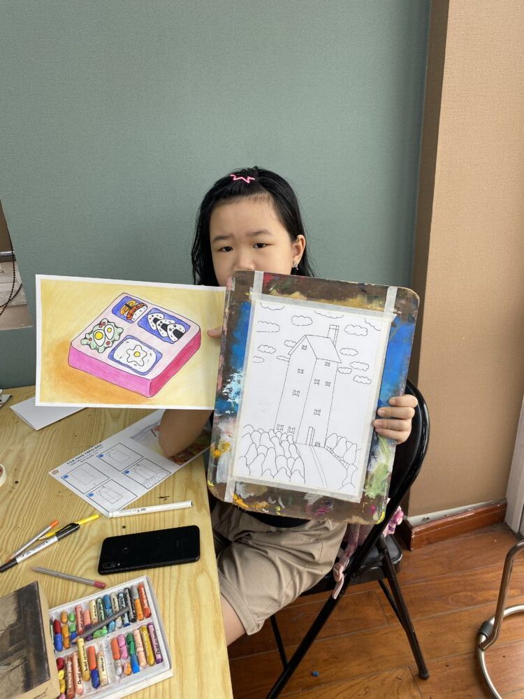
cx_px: 262
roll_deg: +2.6
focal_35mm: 26
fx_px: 525
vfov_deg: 67.3
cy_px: 350
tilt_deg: -24.1
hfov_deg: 53.1
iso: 32
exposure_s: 1/165
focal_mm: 4.25
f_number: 1.8
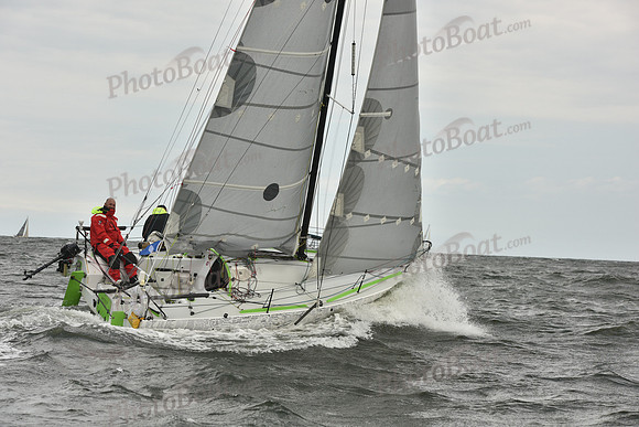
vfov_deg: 13.7
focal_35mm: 100
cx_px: 320
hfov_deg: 20.4
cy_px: 214
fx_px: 1775
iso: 320
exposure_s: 1/1250
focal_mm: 100
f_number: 9
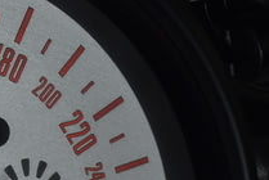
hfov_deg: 12.8
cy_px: 242
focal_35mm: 155
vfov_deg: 8.7
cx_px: -73
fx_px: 1160
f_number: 4
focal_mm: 24
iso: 250
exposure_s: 1/50
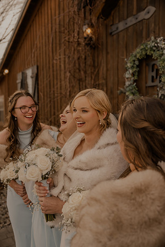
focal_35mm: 33
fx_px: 227
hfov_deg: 40.0
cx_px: 82
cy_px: 124
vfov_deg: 57.2
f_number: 2.8
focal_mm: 33
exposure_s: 1/400
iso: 125
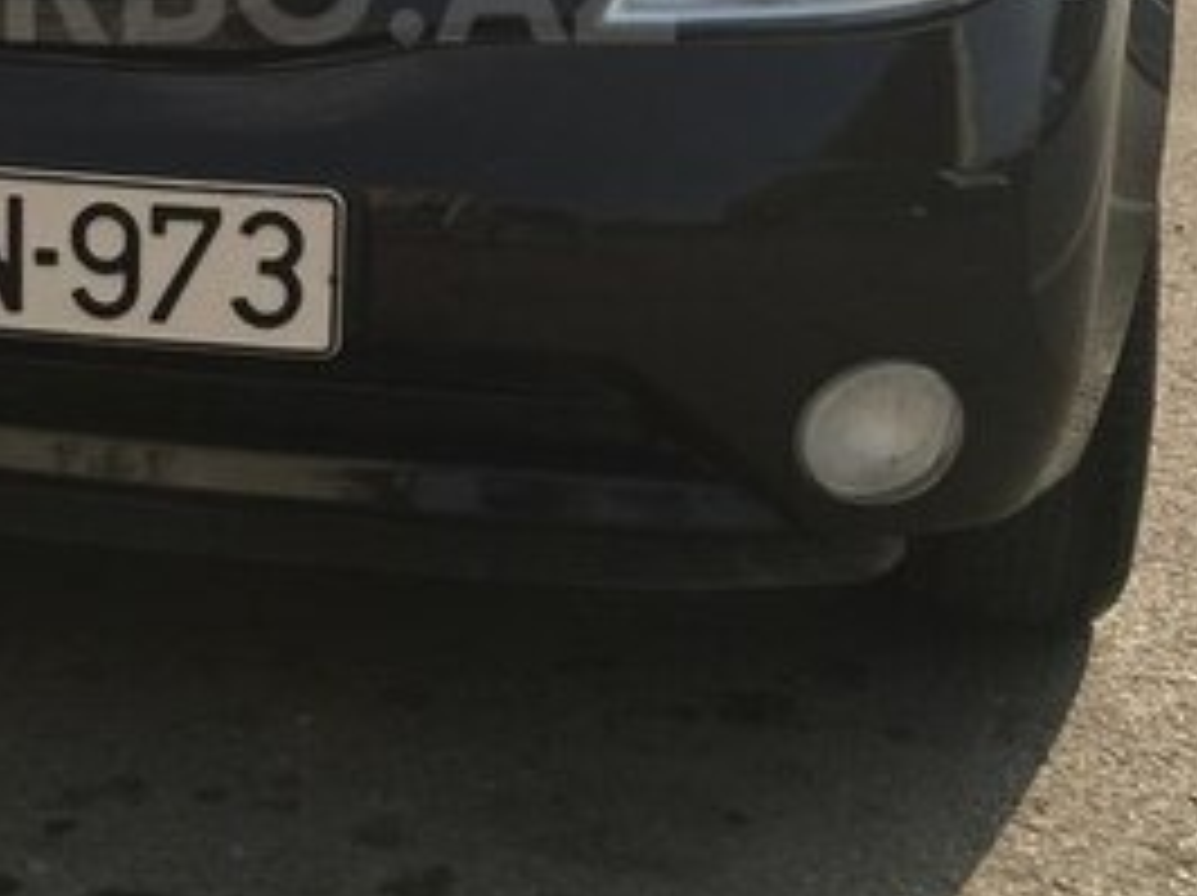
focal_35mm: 72
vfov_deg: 19.7
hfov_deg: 26.5
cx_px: 216
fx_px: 2487
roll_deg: -2.3
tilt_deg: -8.0
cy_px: -25
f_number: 2.2
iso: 25
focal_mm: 4.15
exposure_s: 1/1241
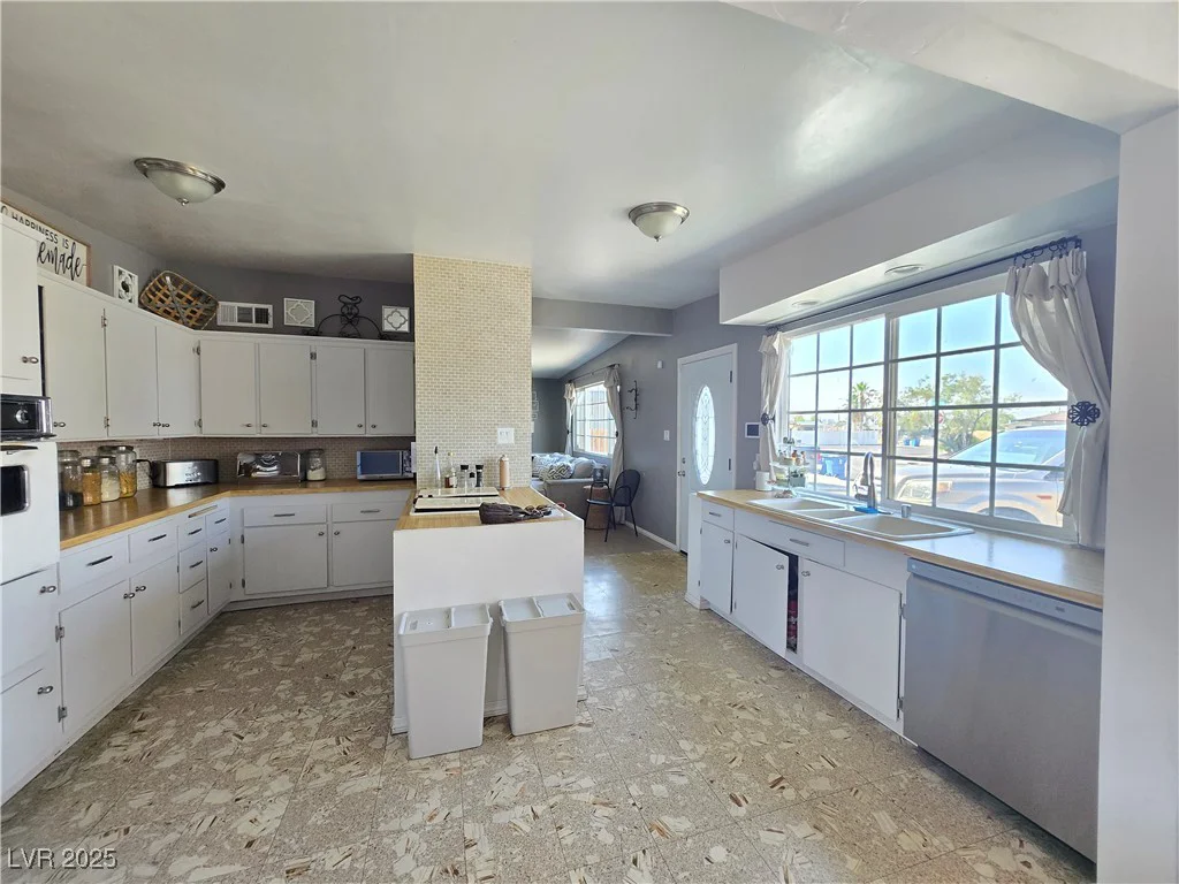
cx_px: 590
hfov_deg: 106.2
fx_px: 443
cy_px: 442
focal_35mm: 13
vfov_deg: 89.9
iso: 125
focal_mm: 1.7
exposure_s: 1/60
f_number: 2.2
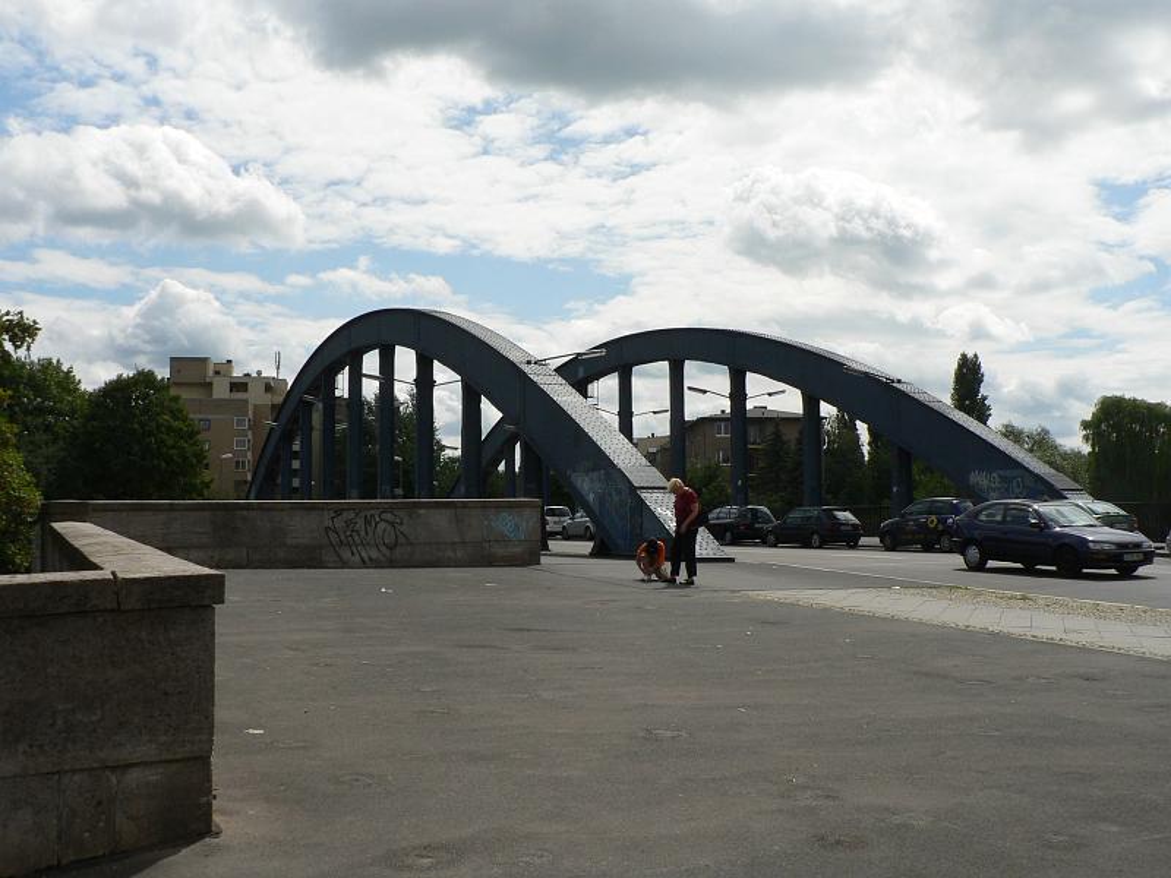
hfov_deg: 51.4
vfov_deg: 39.7
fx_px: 1218
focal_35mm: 36
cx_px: 586
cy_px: 439
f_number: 5.6
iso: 80
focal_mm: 6
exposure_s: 1/800
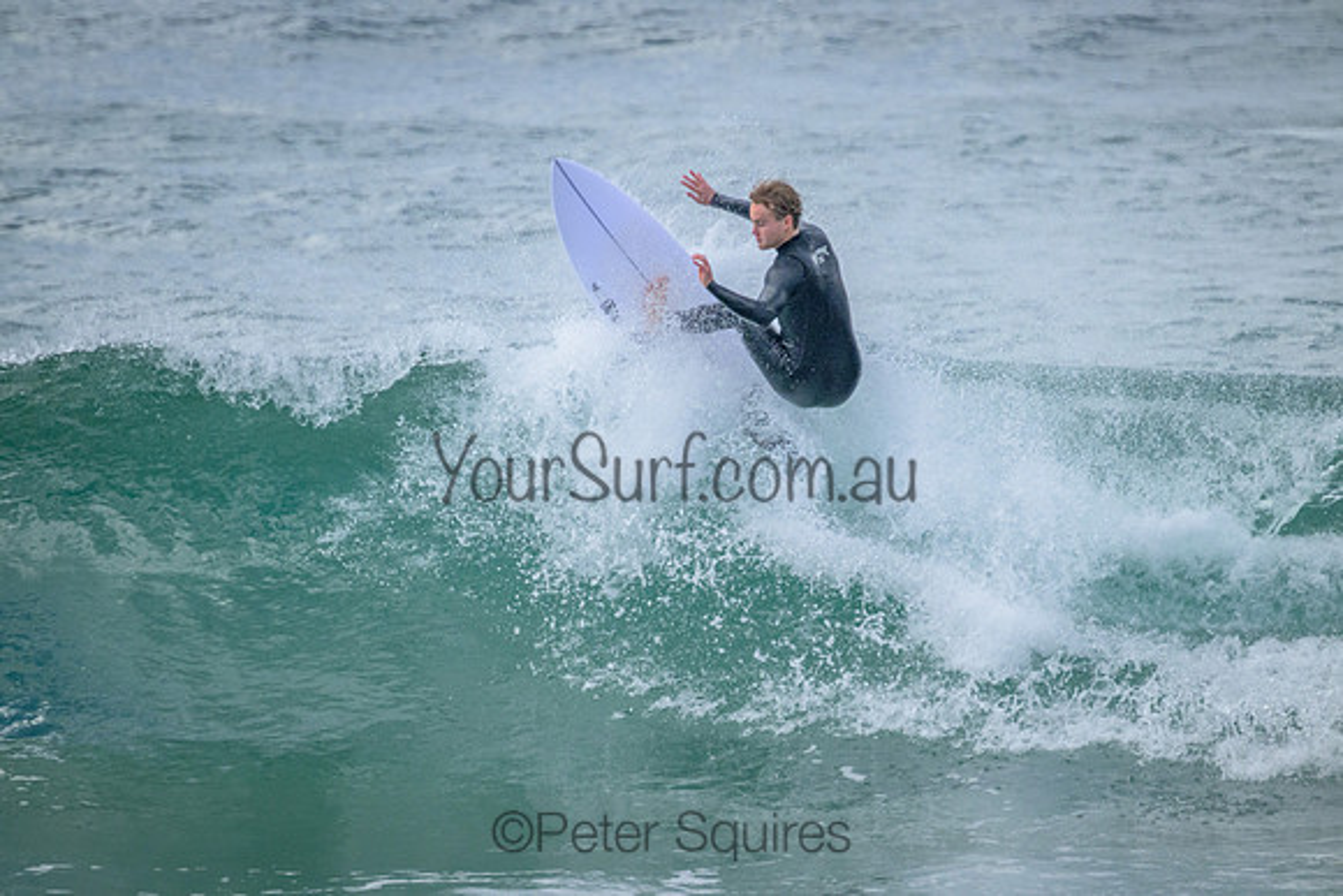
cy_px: 448
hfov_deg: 2.6
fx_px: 29850
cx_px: 672
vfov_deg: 1.7
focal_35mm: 800
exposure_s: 1/1250
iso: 3600
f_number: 11
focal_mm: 800
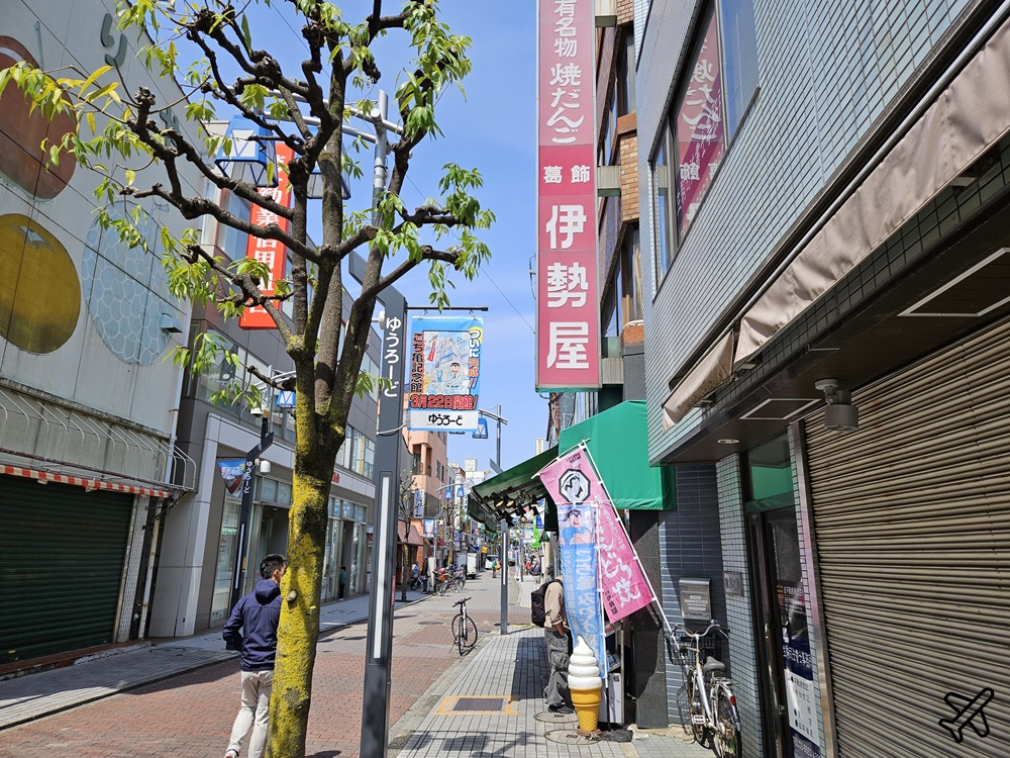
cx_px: 505
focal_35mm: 23
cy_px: 379
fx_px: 671
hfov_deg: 73.9
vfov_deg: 58.9
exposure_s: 1/1571
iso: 25
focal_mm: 5.4
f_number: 1.8
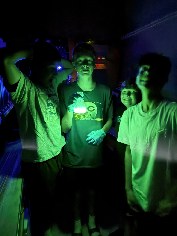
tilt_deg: -13.2
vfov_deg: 71.6
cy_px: 118
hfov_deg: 56.8
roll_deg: +0.7
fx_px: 164
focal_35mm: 24
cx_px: 88
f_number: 1.78
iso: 12500
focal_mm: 6.76
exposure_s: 1/5
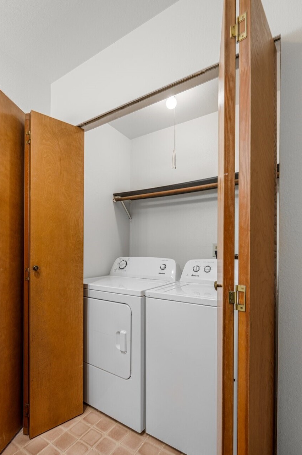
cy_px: 247
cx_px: 137
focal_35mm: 18
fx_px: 227
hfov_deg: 67.1
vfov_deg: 89.8
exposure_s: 1/4
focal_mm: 16
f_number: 7.1
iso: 400
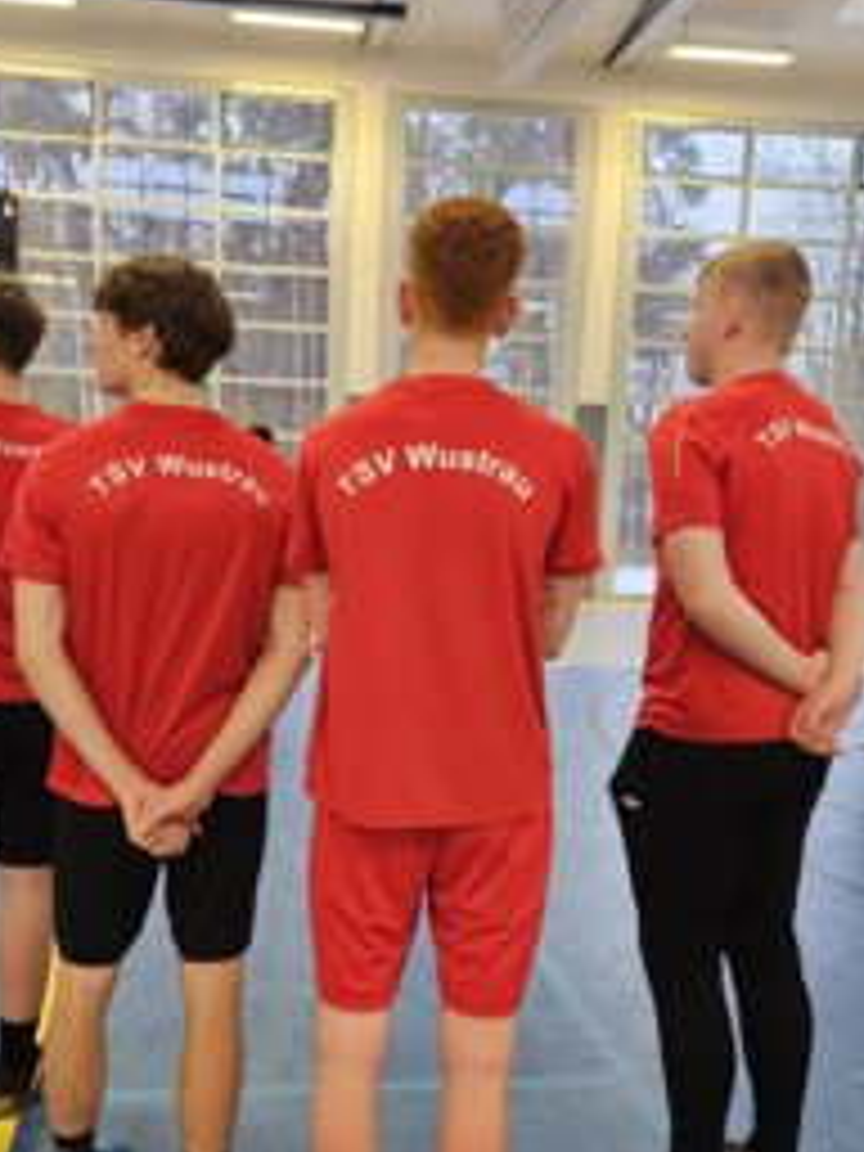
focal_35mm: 36
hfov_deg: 39.5
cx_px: 356
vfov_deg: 51.0
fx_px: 1198
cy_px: 693
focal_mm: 5.4
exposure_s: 1/100
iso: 640
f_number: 1.8
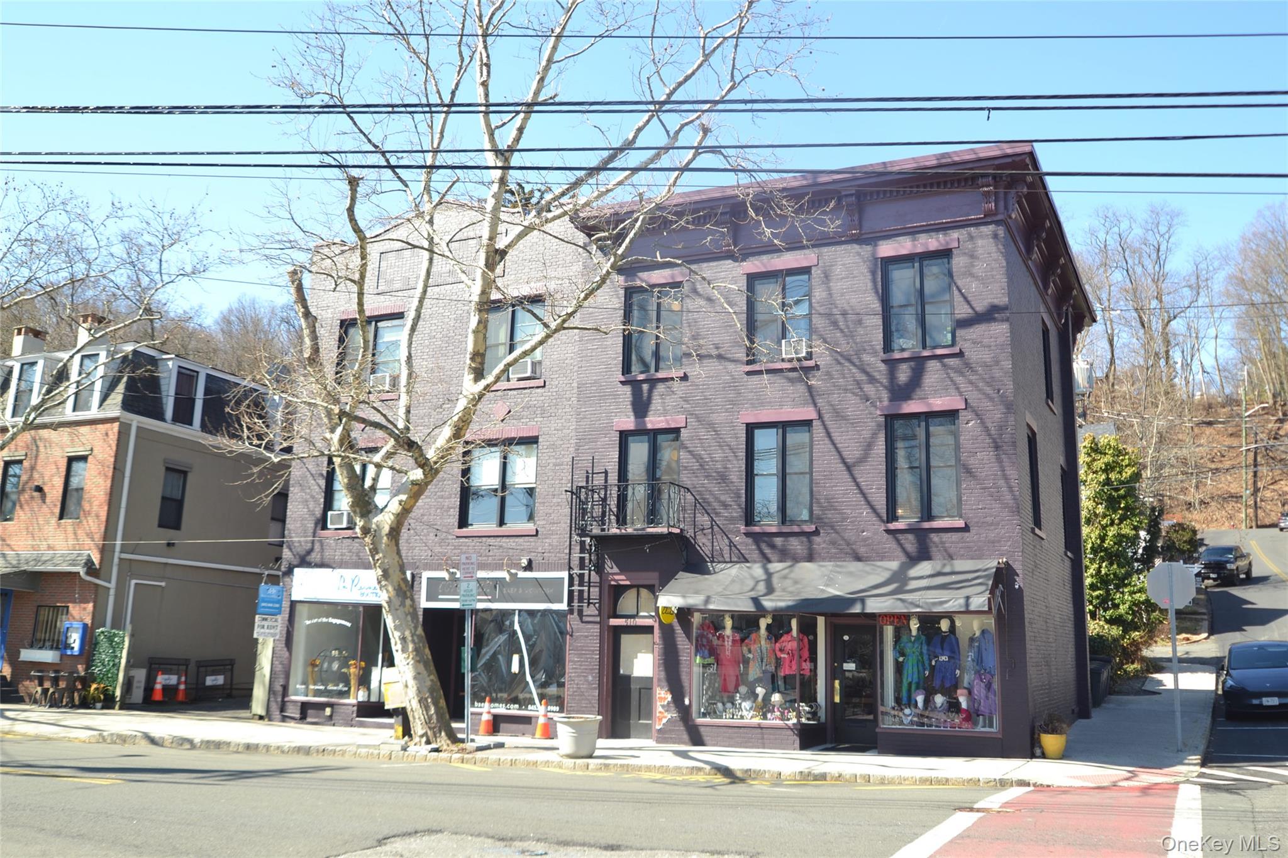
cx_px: 644
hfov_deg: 59.5
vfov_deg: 41.7
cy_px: 429
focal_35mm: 32
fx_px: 1127
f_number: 5.6
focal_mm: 21
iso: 100
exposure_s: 1/125
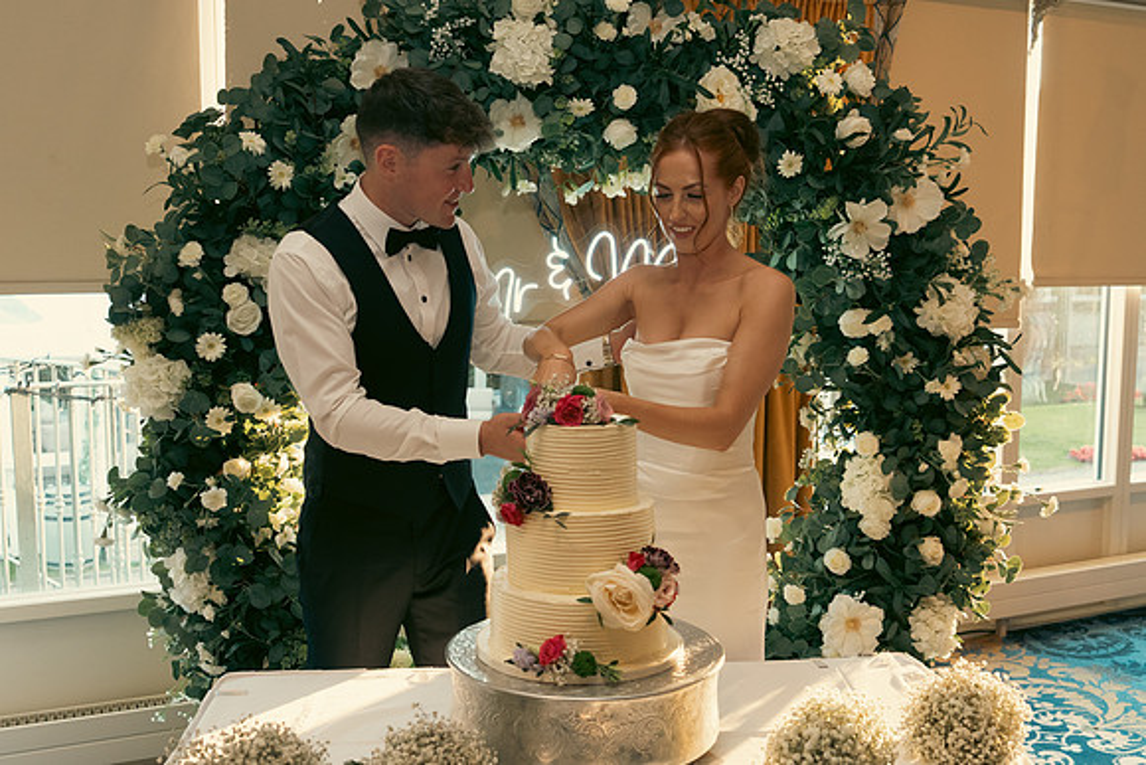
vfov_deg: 36.9
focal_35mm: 36
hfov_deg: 53.1
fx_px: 1146
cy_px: 382
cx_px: 573
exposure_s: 1/160
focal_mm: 24
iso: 1250
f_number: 3.5
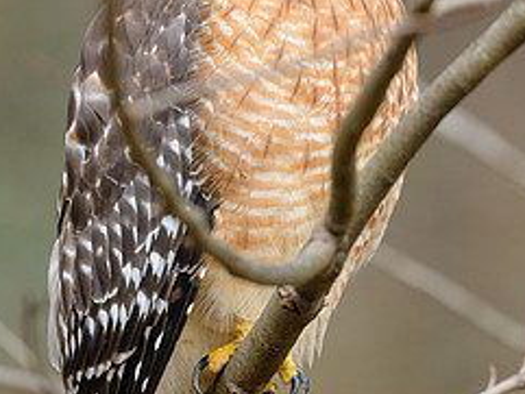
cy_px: 170
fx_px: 13626
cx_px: 248
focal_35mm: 898
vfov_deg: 1.7
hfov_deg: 2.2
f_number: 5.6
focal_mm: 500
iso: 640
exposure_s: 1/800
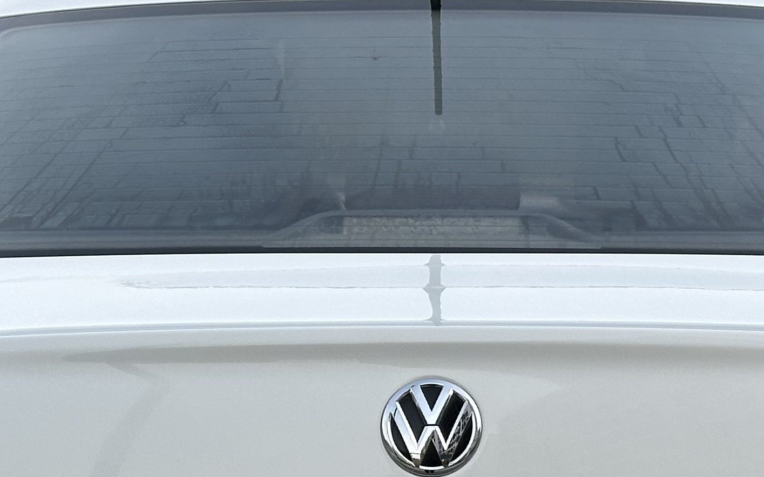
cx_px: 431
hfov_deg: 14.4
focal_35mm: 145
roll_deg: -0.4
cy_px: 509
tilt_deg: -9.0
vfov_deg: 9.0
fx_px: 3019
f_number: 1.78
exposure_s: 1/2203
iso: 64
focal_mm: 6.86
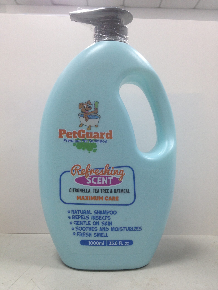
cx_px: 109
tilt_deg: -3.7
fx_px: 294
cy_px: 145
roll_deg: +0.1
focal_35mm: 35
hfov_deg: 40.7
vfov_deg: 52.6
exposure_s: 1/20
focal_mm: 4.28
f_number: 2.4
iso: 50
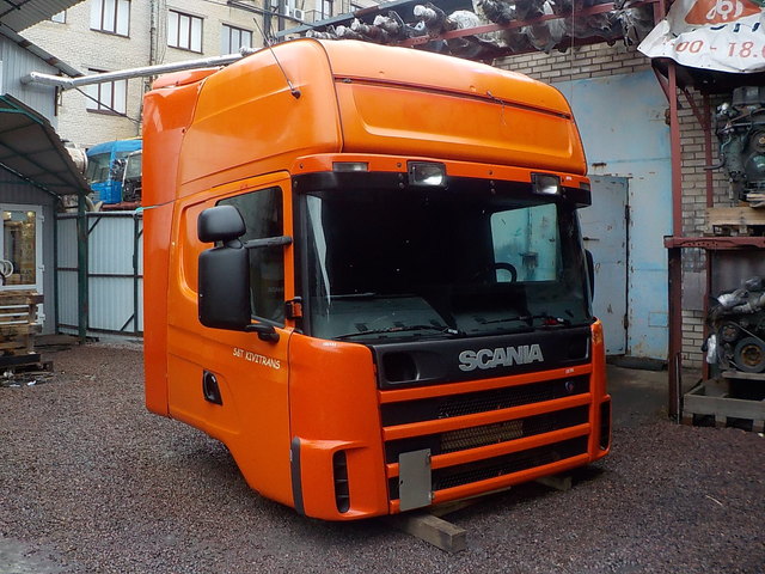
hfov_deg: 60.0
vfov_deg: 46.8
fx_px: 663
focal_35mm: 30
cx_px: 382
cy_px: 287
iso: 250
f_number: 3.3
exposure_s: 1/30
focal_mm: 4.1
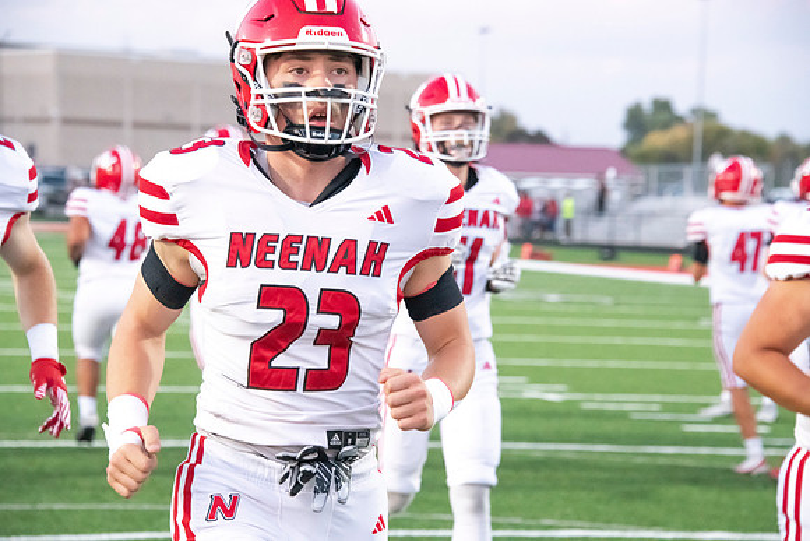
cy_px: 270
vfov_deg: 9.5
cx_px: 405
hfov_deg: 14.2
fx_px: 3263
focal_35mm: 145
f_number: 7.1
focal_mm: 145
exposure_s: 1/500
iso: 10000
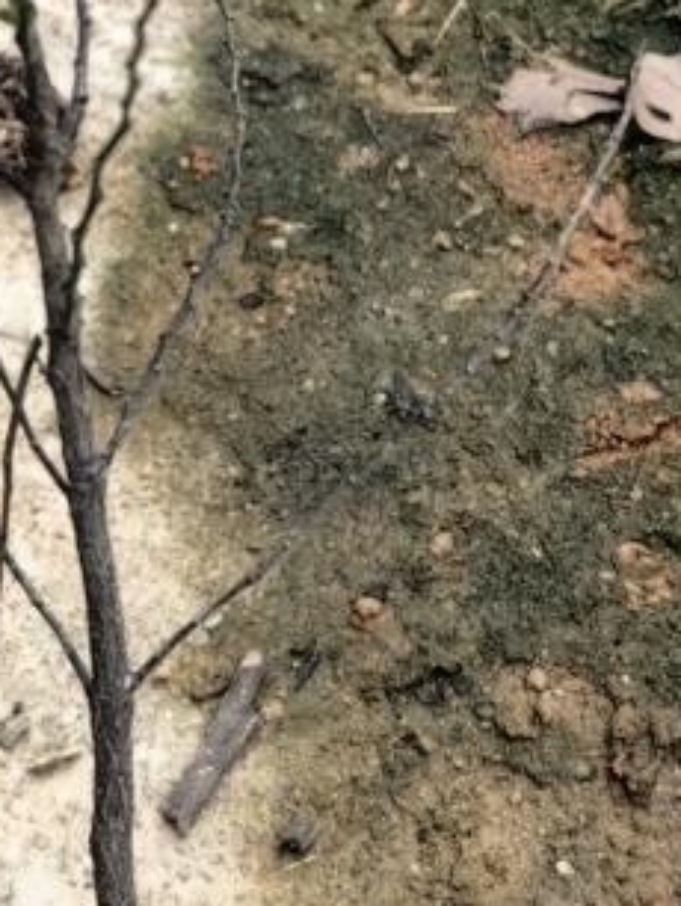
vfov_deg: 20.6
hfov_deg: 15.5
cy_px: 150
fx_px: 2462
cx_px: 53
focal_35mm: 94
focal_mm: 5.75
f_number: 2
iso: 160
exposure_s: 1/494
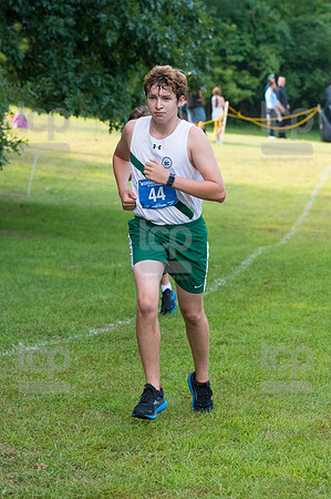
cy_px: 250
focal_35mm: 153
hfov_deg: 8.9
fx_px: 2115
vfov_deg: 13.4
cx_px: 166
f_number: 5
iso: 3200
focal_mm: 102
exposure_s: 1/1600
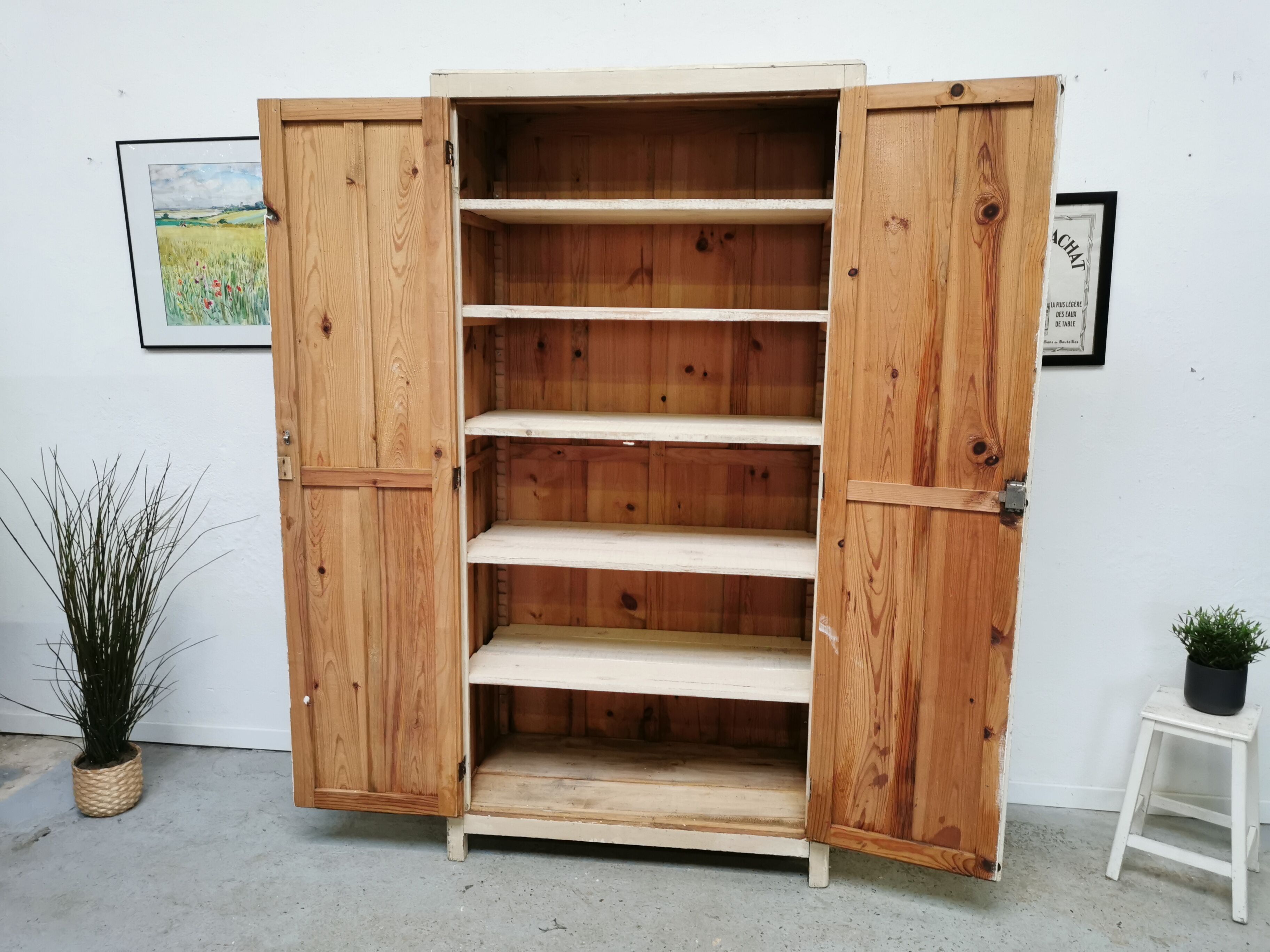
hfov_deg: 65.3
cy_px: 476
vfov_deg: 51.4
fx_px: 991
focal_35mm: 27
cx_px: 635
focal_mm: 5.58
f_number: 1.8
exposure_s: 1/50
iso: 200
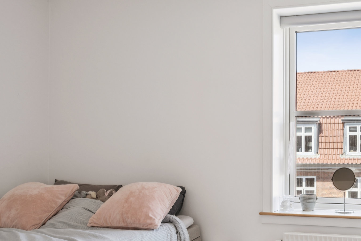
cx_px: 306
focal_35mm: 42
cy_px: 153
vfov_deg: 31.7
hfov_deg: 43.4
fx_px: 421
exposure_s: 1/25
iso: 160
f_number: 10
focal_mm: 19
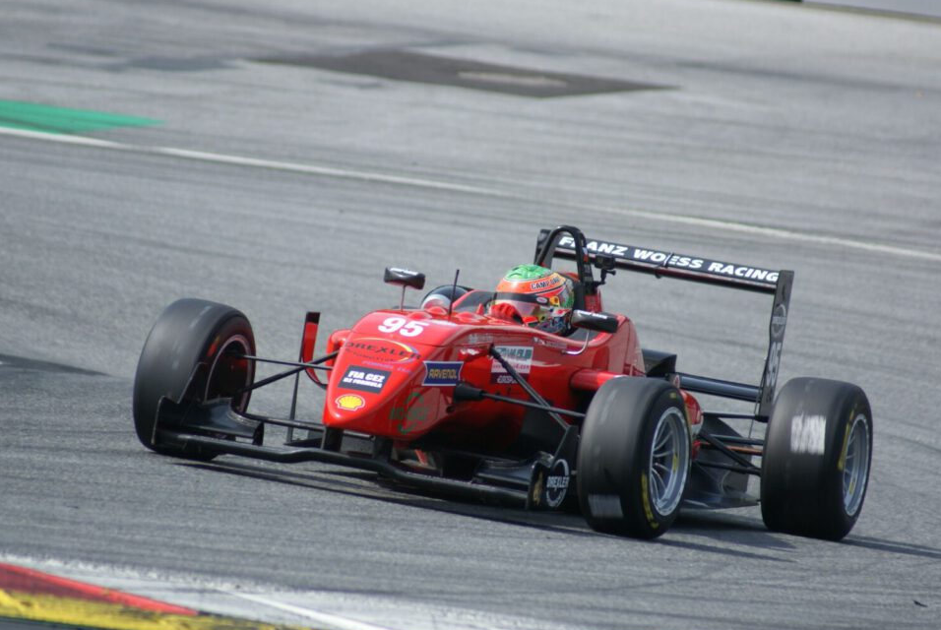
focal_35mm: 482
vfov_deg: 2.9
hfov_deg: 4.3
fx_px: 12614
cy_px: 331
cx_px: 456
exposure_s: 1/500
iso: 160
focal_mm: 300
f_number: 5.6
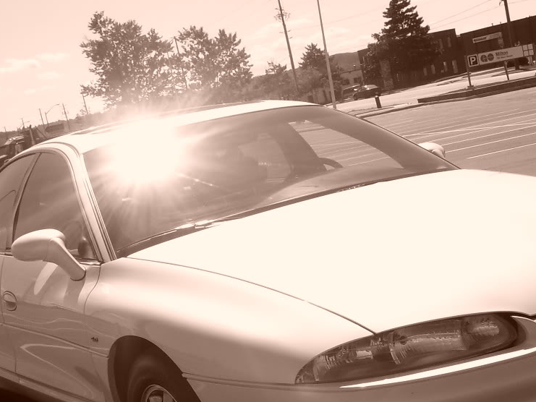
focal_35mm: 73
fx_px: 1131
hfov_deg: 26.6
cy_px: 319
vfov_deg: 20.0
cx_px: 305
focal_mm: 7
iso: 80
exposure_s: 1/750
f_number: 5.6
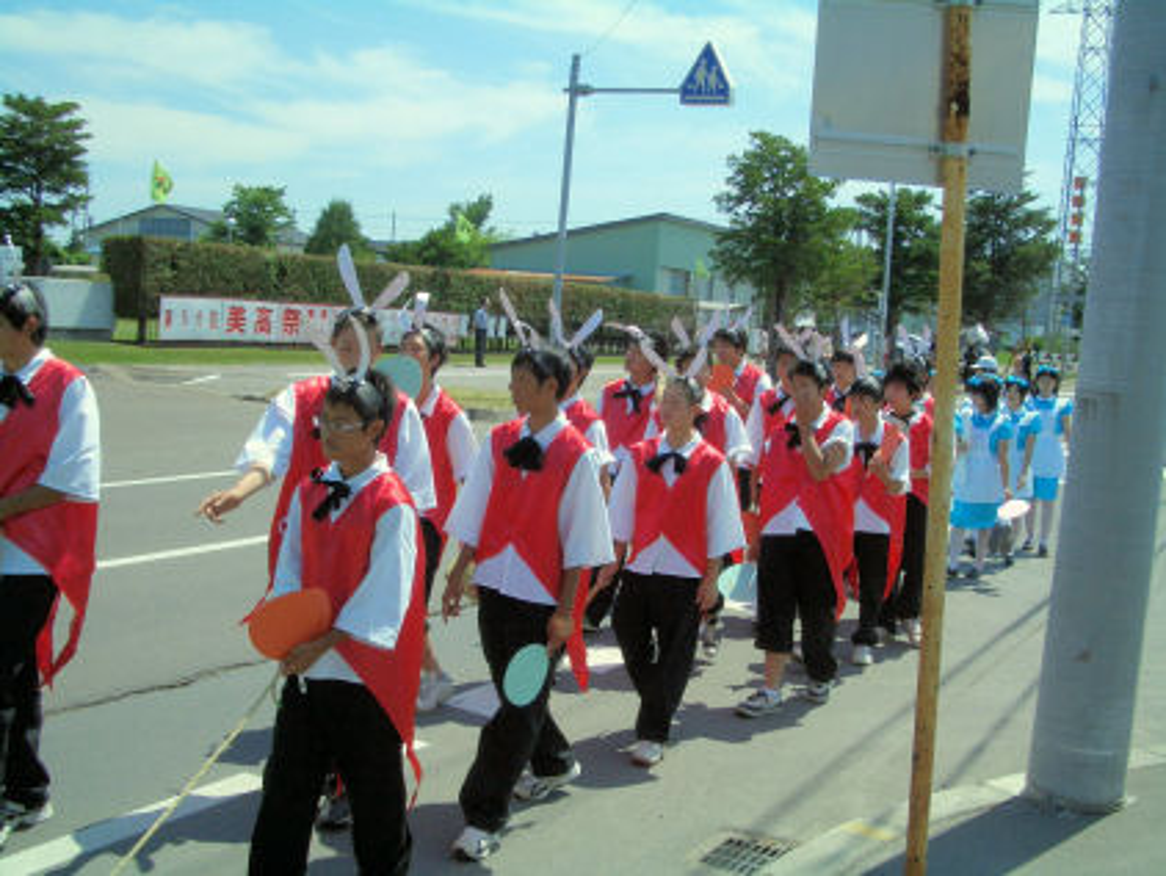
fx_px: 1382
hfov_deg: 45.8
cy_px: 438
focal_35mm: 41
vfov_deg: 35.2
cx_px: 583
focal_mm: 6.8
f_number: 4.6
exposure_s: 1/640
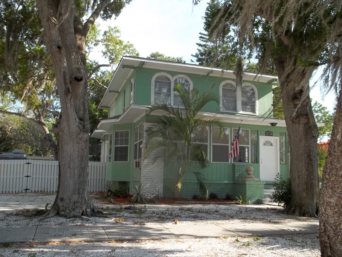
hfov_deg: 55.4
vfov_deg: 42.9
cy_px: 128
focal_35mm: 33
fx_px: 326
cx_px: 171
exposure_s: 1/320
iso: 64
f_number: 3.3
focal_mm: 5.9
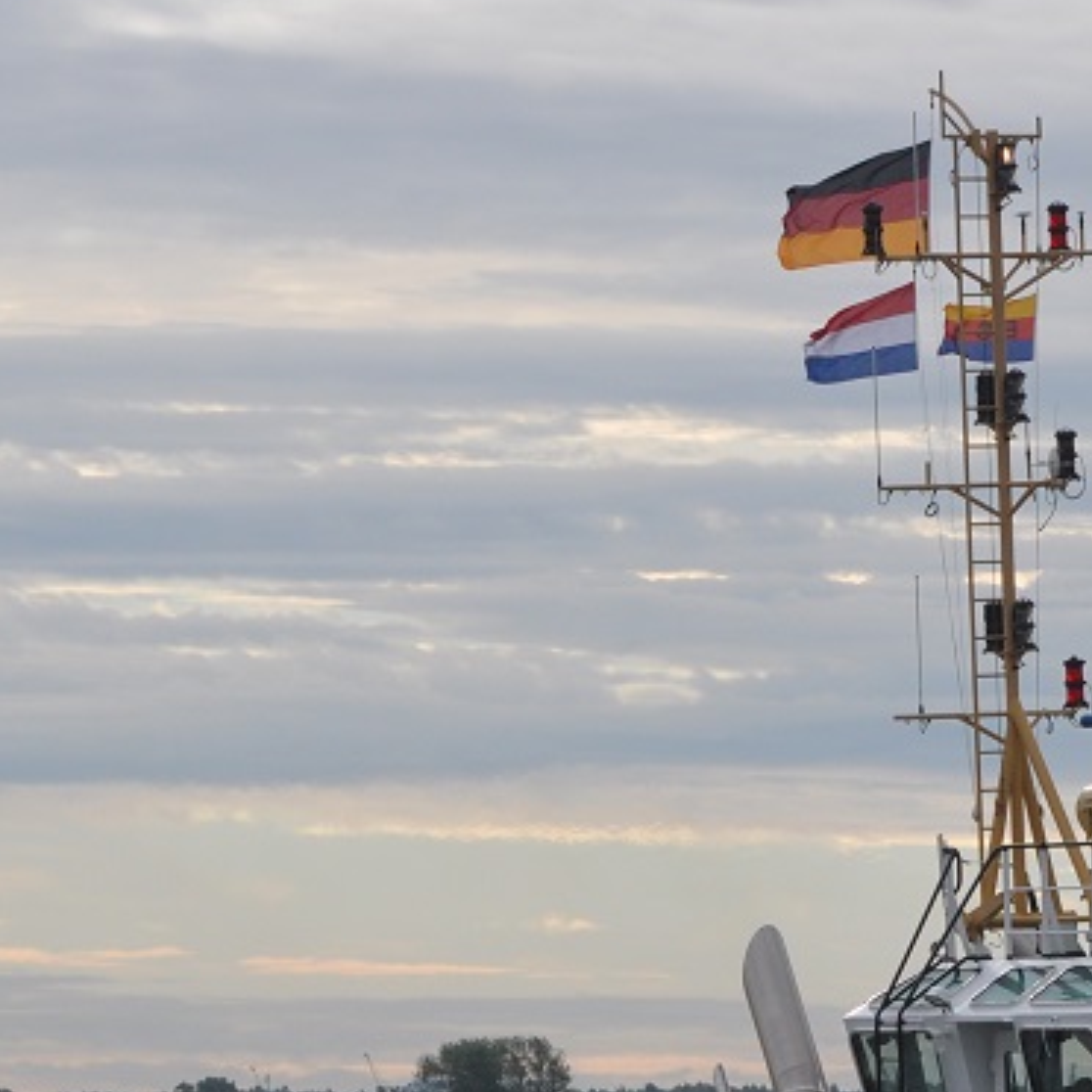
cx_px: 975
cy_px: 982
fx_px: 12599
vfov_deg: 5.0
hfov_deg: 5.0
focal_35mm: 353
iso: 320
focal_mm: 86
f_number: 7.1
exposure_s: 1/800
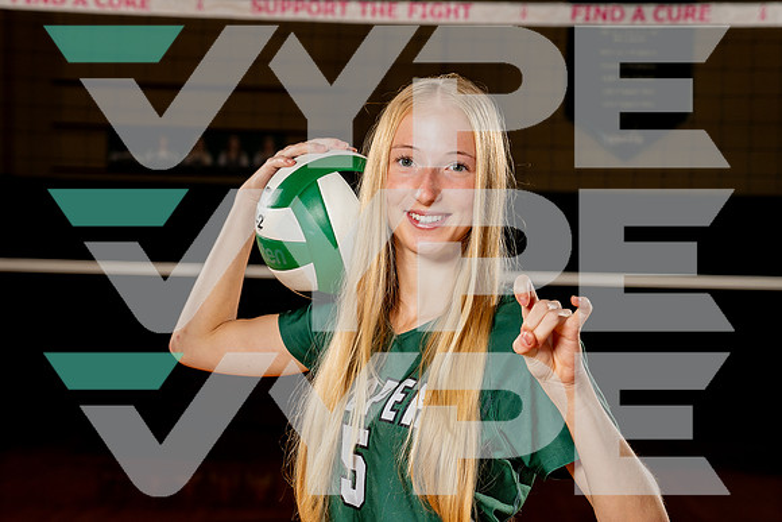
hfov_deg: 25.7
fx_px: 1716
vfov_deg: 17.3
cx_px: 382
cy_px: 254
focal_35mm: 79
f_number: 5.6
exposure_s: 1/250
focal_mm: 70
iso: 250
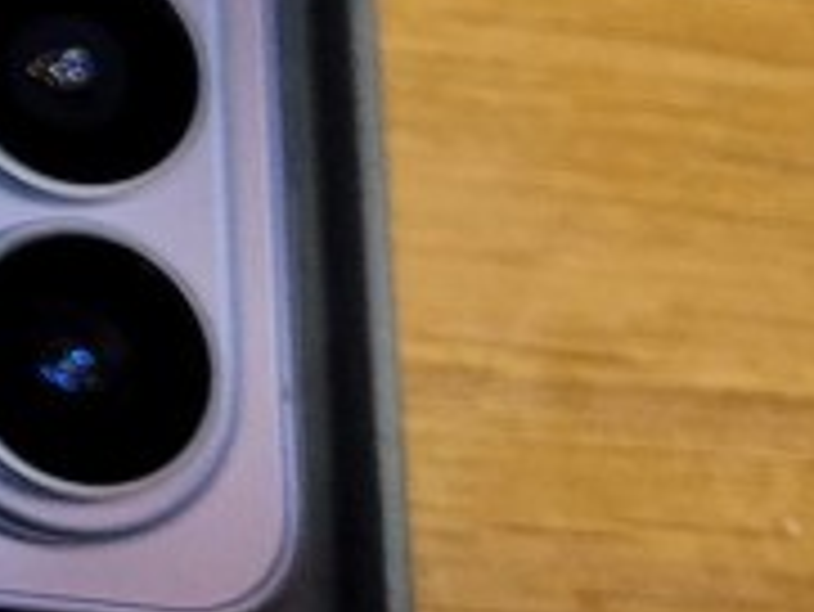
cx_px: -1300
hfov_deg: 10.8
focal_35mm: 147
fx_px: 3459
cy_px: -130
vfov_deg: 9.9
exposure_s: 1/120
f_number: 1.8
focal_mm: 5.4
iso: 250
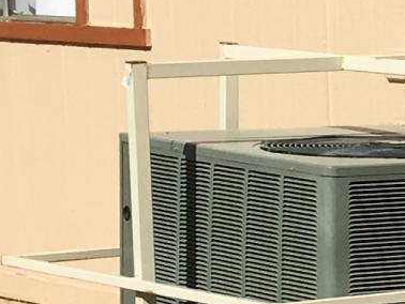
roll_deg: -0.3
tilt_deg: -7.0
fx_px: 2693
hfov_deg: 7.7
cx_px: 1136
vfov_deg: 6.5
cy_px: 215
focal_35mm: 230
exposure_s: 1/4049
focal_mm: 4.15
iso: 25
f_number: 2.2
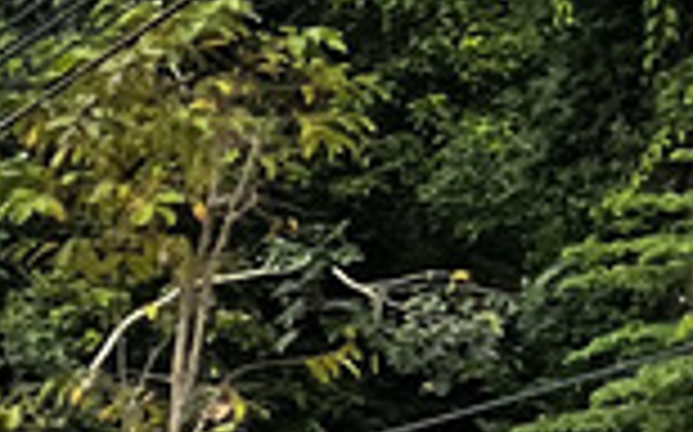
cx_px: -1791
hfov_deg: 7.7
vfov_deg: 6.0
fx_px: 4058
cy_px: 752
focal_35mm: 215
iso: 50
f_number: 1.5
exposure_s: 1/1511
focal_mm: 5.7
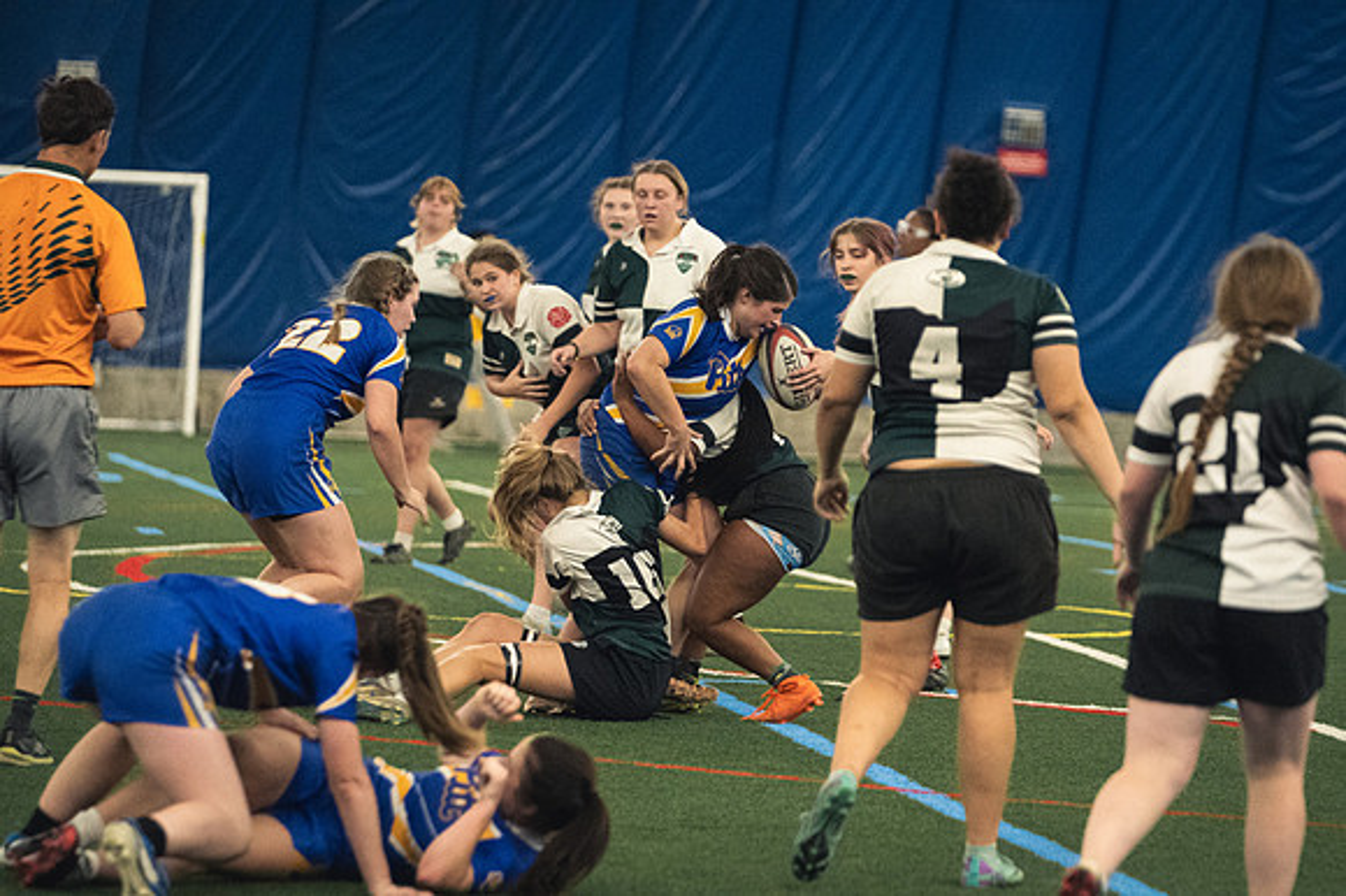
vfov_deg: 5.9
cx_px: 673
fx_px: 8669
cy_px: 448
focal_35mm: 232
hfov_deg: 8.9
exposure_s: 1/500
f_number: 2.8
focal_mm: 155
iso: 9000
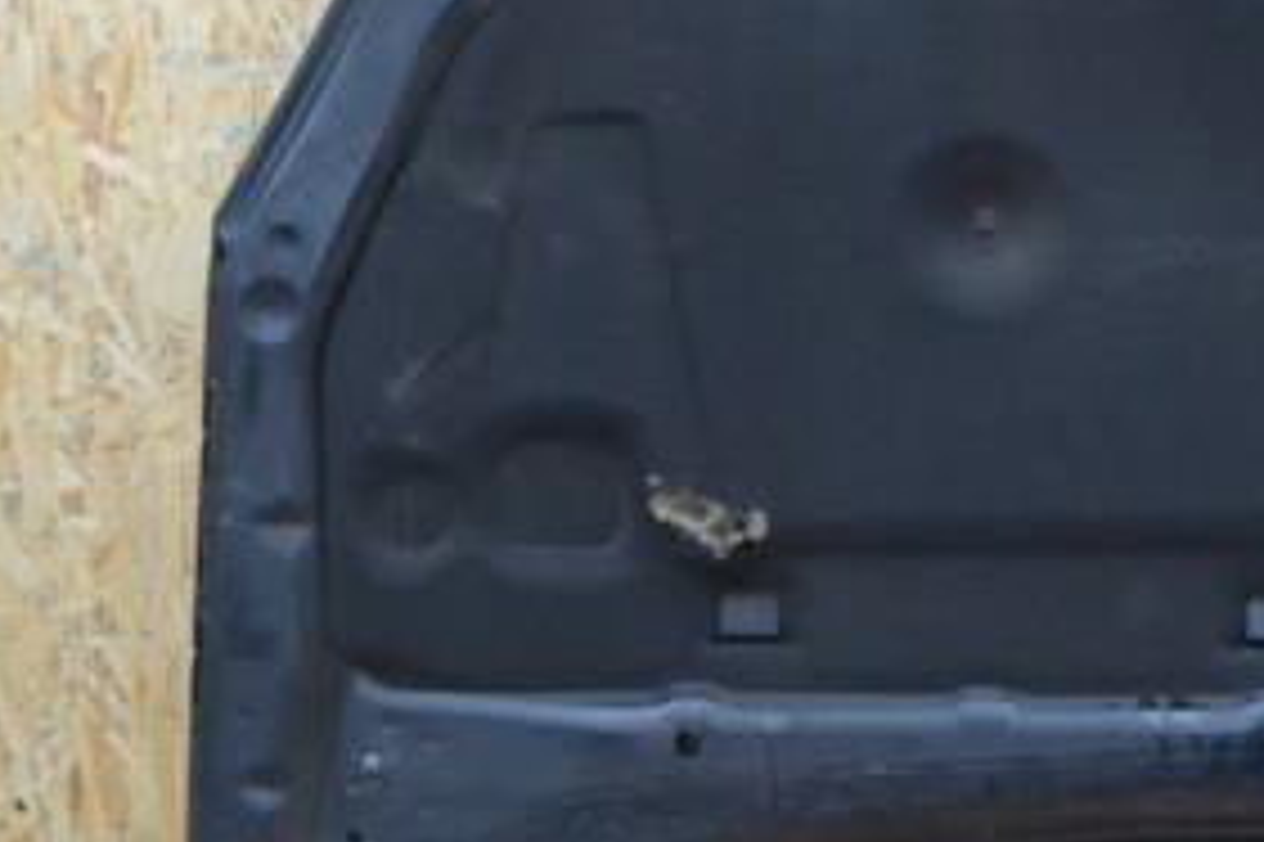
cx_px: 1192
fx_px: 3932
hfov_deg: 17.9
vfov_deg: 12.2
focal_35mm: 112
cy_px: 378
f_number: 10
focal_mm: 35
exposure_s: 1/400
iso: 3200
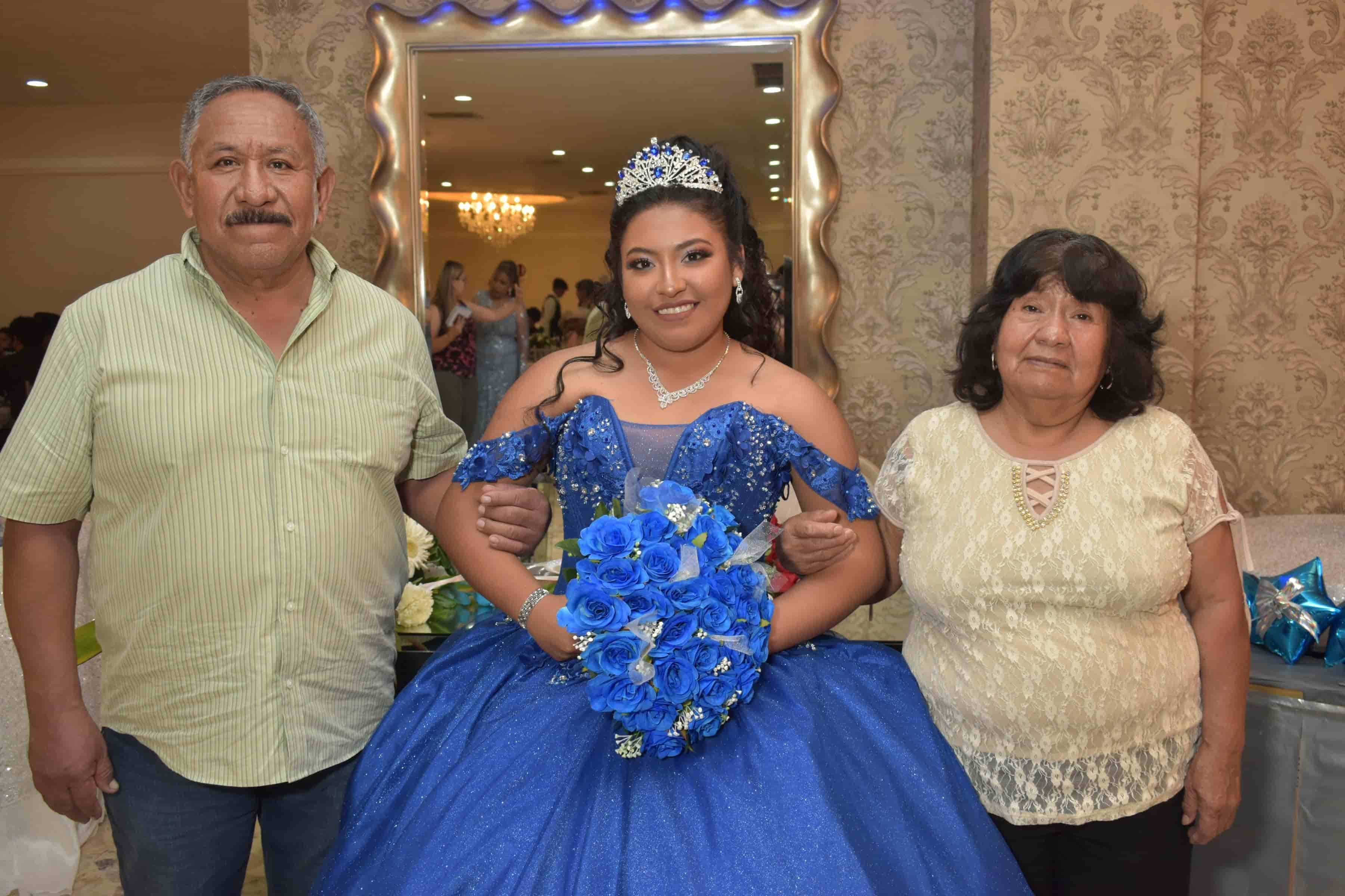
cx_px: 672
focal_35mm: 36
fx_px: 1345
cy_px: 448
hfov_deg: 53.1
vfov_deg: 36.9
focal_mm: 24
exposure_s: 1/80
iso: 800
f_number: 5
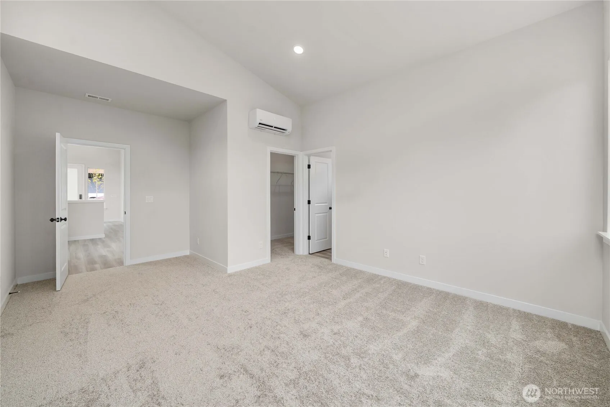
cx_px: 305
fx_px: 220
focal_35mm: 13
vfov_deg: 85.5
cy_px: 204
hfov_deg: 108.3
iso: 1000
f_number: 7.1
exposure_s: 1/30
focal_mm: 13
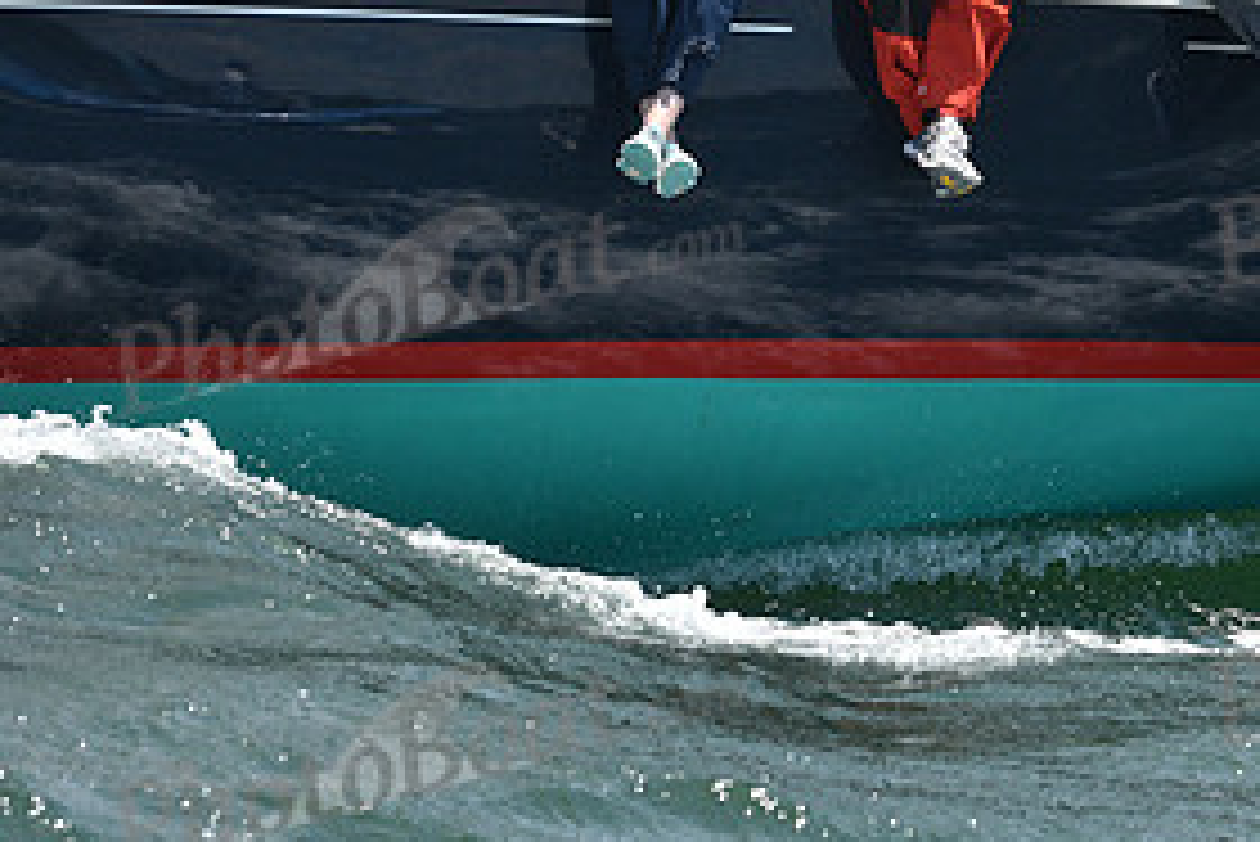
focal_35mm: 145
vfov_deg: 9.4
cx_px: 981
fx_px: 5077
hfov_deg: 14.1
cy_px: 2
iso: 250
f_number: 5.6
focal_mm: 70
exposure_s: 1/1250
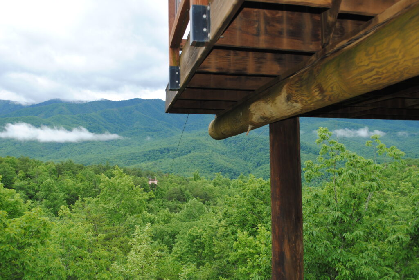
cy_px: 140
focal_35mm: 33
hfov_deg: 57.2
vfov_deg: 40.1
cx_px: 210
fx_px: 384
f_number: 5
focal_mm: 22
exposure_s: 1/200
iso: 100
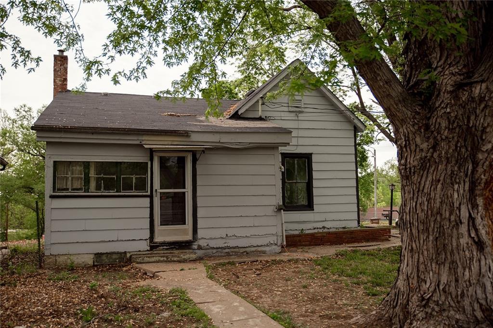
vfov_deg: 37.8
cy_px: 164
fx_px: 479
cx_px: 246
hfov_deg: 54.5
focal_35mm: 35
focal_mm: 35
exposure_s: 1/400
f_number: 2.8
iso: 100
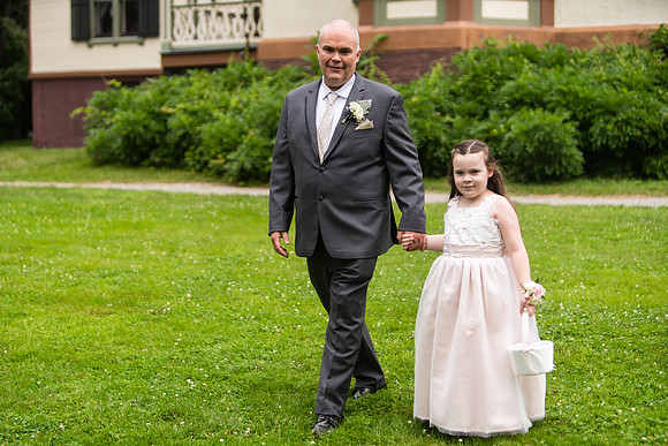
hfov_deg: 28.8
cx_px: 334
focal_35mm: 70
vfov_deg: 19.5
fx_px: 1299
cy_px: 223
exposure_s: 1/1250
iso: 200
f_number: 2.8
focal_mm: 70
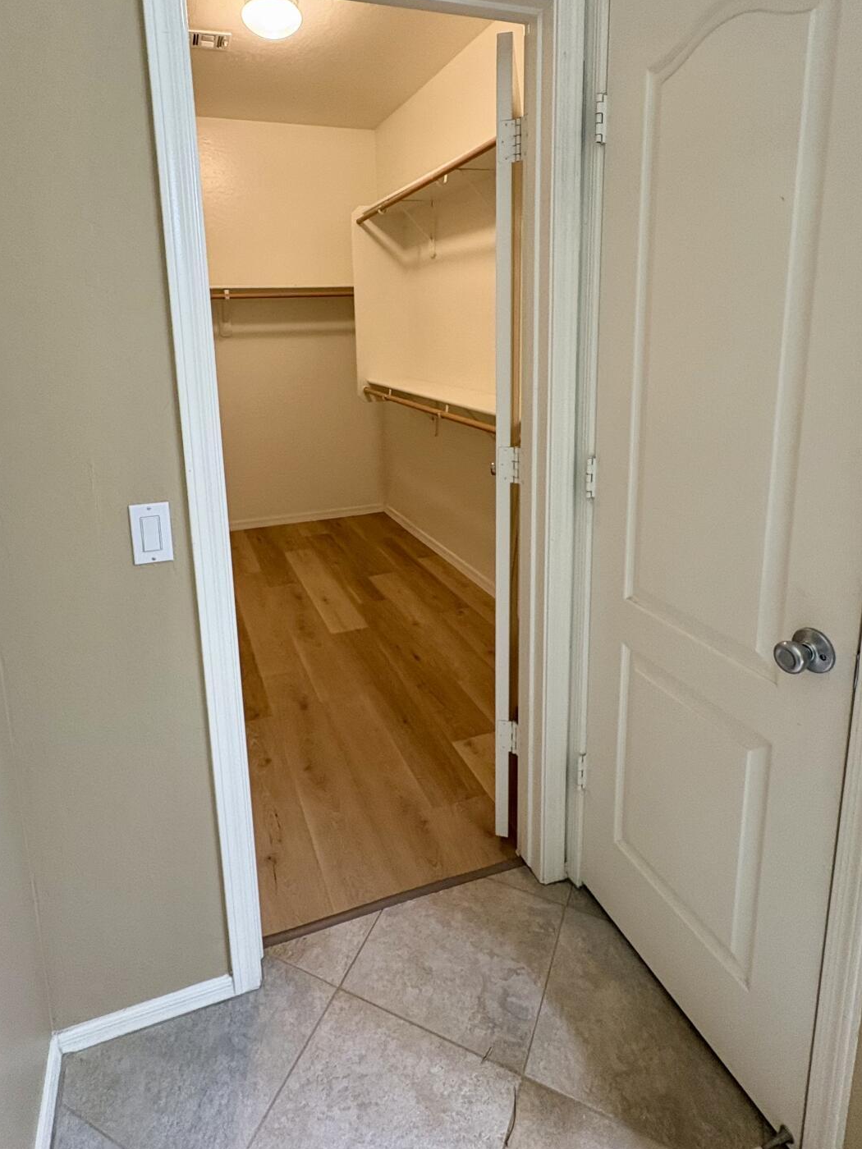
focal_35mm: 20
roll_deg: +0.7
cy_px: 450
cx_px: 388
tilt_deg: -9.8
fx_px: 664
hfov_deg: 65.8
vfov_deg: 80.6
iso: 250
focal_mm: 2.22
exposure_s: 1/60
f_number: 2.2
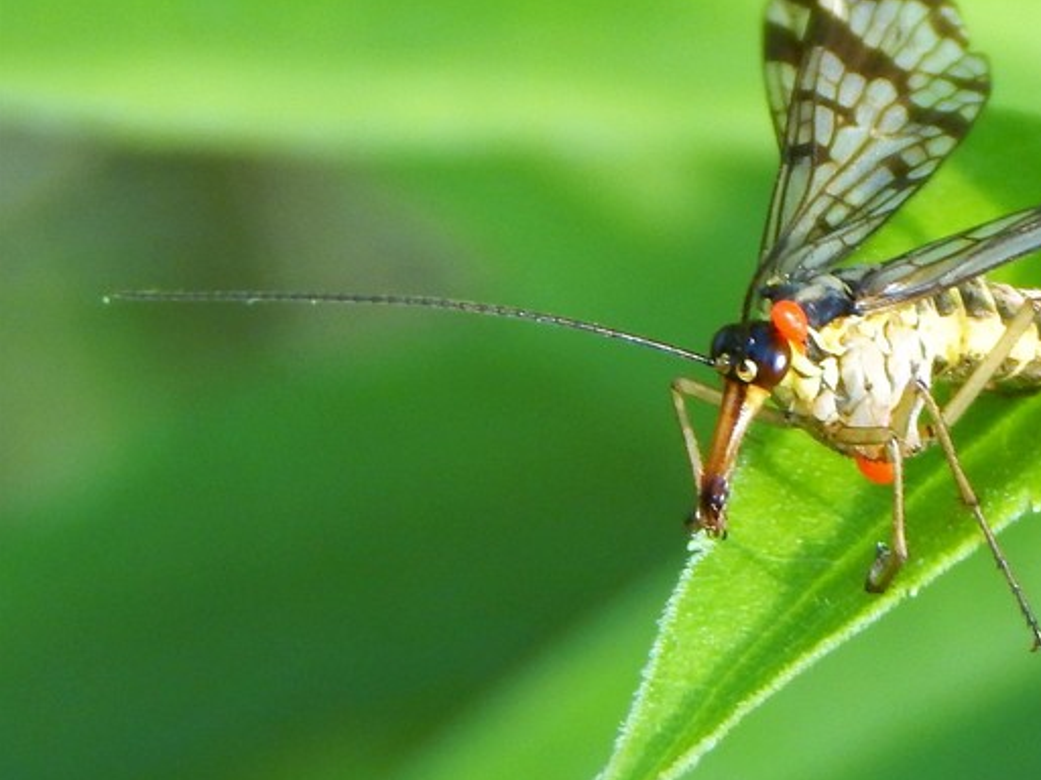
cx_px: 865
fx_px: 10375
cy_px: 268
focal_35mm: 345
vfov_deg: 4.3
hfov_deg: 5.7
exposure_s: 1/50
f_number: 5.4
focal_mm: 37.1
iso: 125
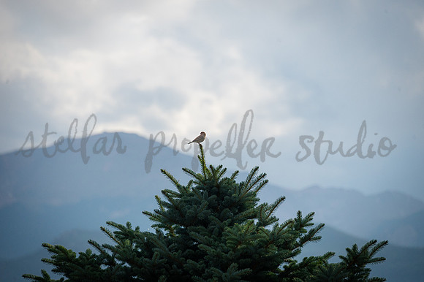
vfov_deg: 6.9
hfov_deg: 10.3
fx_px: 2354
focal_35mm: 200
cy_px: 141
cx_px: 212
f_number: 6.3
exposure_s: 1/8000
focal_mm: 200
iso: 2000
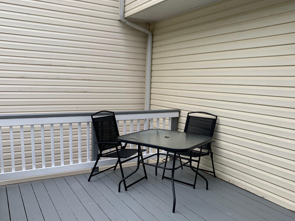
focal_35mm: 31
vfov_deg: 45.2
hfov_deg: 58.3
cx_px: 153
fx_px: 264
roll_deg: -2.4
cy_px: 130
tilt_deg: -10.0
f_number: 1.8
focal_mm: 4.25
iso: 25
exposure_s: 1/121
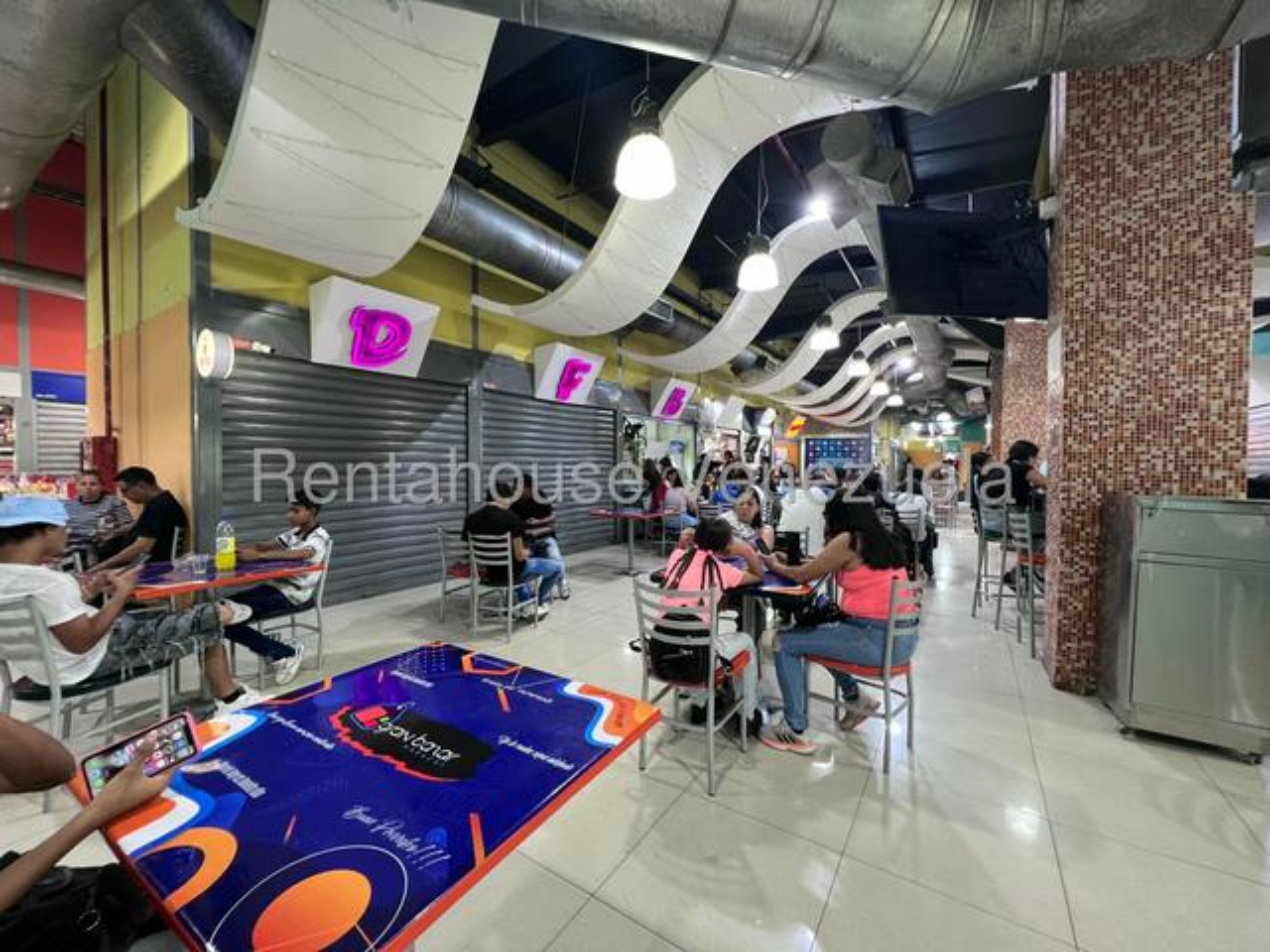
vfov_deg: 89.9
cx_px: 635
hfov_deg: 106.2
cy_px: 476
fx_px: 477
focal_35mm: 13
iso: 250
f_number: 1.8
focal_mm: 1.57
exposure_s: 1/49
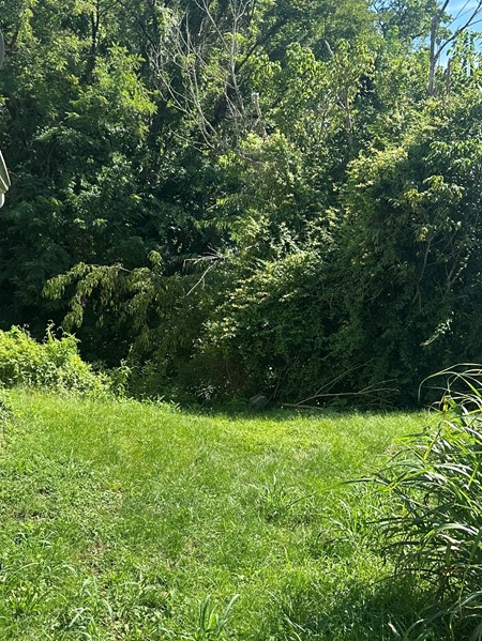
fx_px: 760
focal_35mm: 41
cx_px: 160
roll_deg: -5.2
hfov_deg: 34.8
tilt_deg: -12.0
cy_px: 387
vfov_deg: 45.5
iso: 80
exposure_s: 1/1587
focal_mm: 6.86
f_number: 1.78
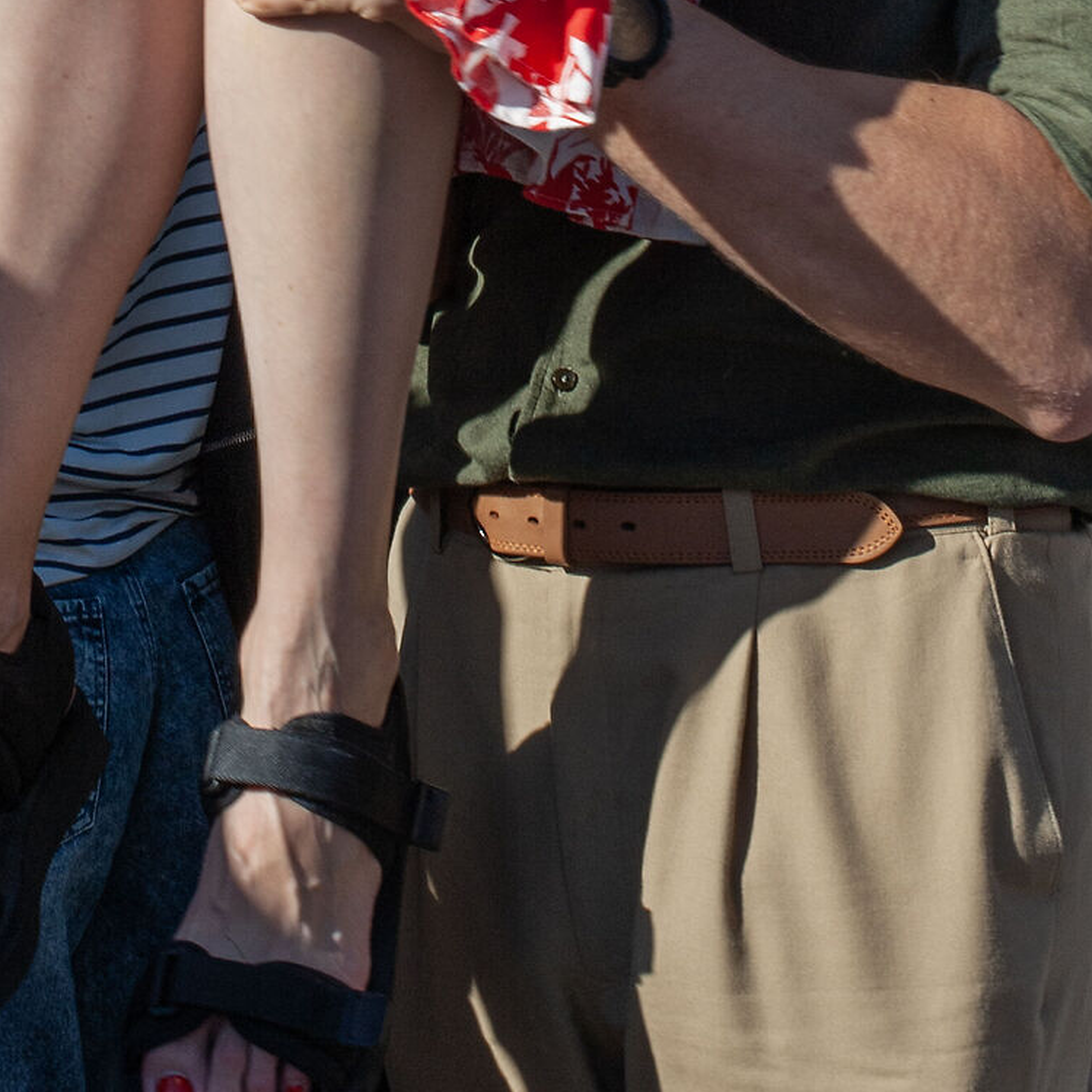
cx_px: 568
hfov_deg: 12.8
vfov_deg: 12.3
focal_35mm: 136
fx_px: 4854
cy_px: -494
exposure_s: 1/200
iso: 250
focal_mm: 50
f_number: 16
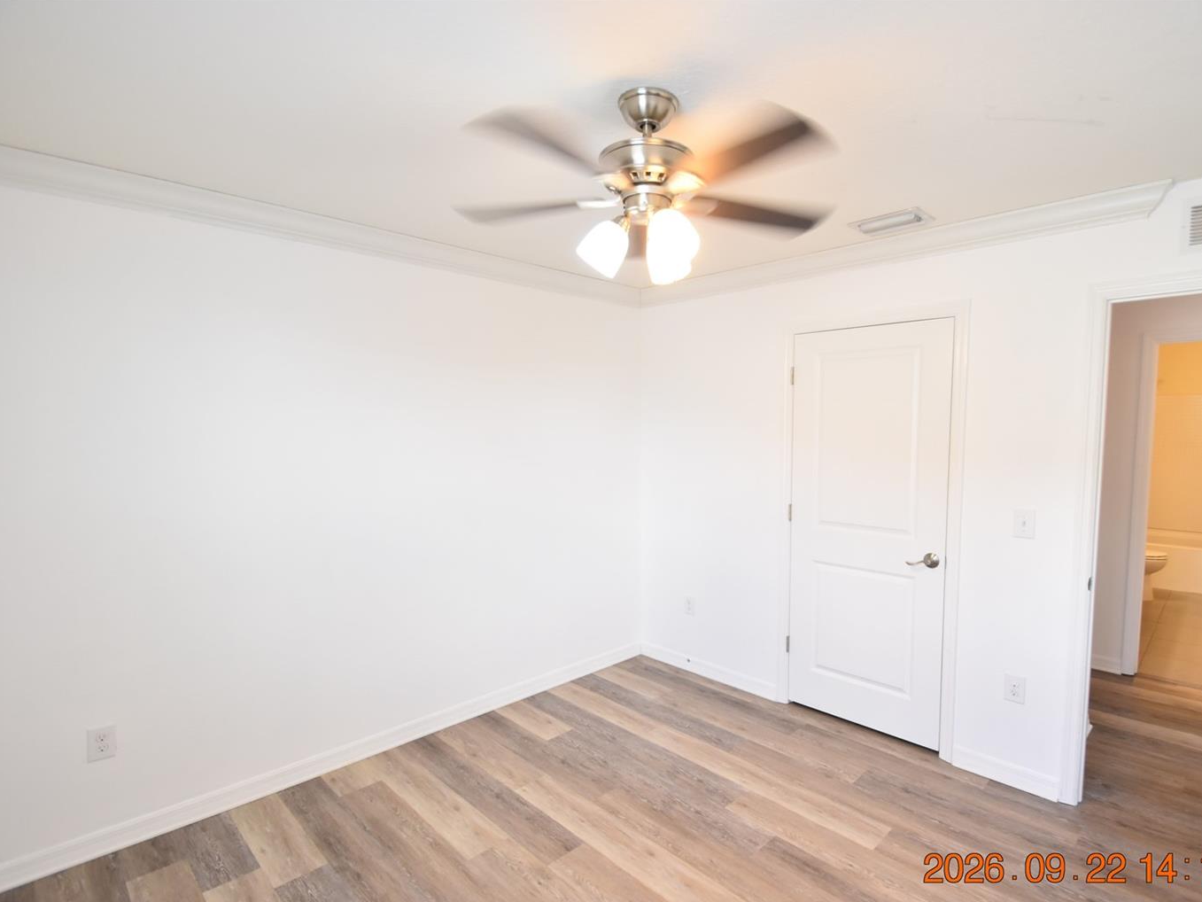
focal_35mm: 17
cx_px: 663
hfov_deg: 90.7
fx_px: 590
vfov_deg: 74.7
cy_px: 467
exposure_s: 1/60
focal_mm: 10
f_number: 4
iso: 800
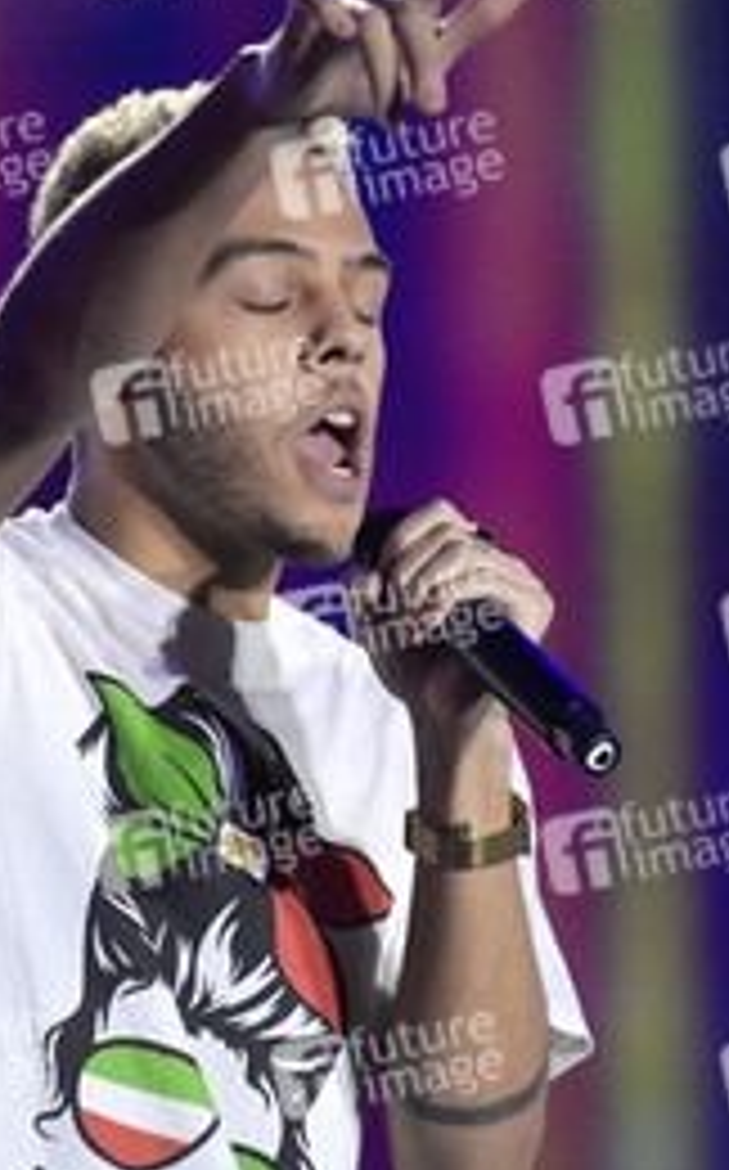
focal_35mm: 884
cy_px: 504
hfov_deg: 1.5
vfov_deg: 2.4
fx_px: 28163
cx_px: 268
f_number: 5.6
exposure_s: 1/640
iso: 12800
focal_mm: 500
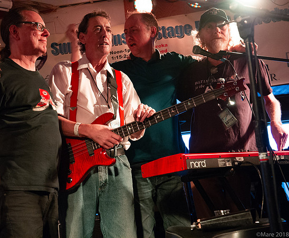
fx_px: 495
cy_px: 119
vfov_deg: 27.0
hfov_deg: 32.4
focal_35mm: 57
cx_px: 111
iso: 6400
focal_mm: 50
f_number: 6.3
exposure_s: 1/80
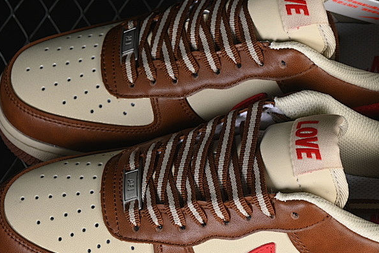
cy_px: 159
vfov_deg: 10.0
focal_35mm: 137
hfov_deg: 15.0
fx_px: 1442
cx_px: 237
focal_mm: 50
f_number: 7.1
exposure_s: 1/80
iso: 160
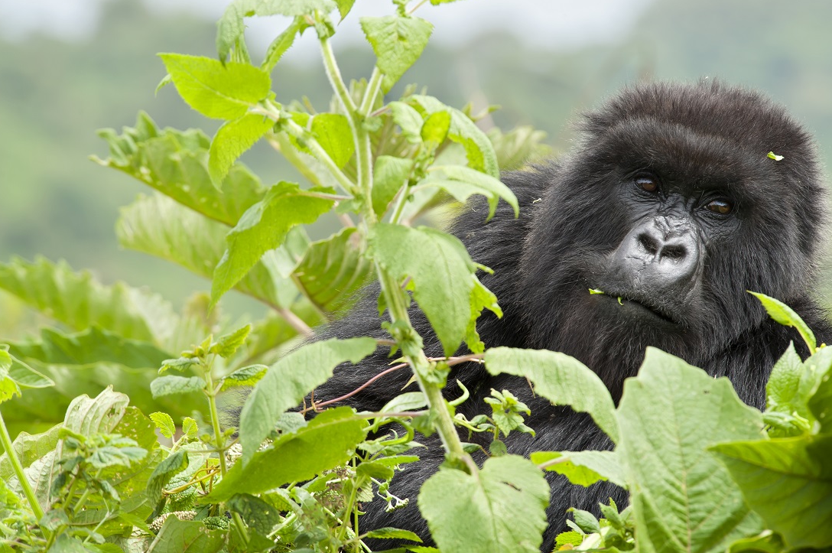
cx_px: 436
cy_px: 259
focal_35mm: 331
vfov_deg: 4.1
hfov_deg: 6.2
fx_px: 7642
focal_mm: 300
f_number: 10
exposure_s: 1/400
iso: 400
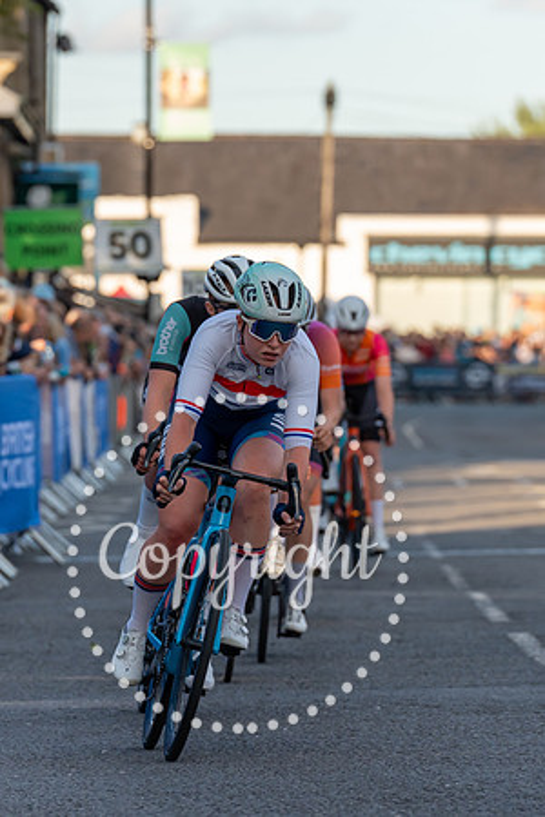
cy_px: 386
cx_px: 286
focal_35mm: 364
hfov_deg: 3.8
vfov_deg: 5.7
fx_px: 8265
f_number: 5
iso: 1000
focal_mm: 200
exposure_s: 1/1000
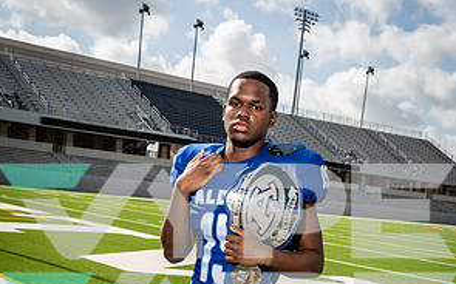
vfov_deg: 21.8
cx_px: 229
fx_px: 696
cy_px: 321
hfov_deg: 36.3
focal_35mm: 56
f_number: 8
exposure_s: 1/250
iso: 125
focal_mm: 36
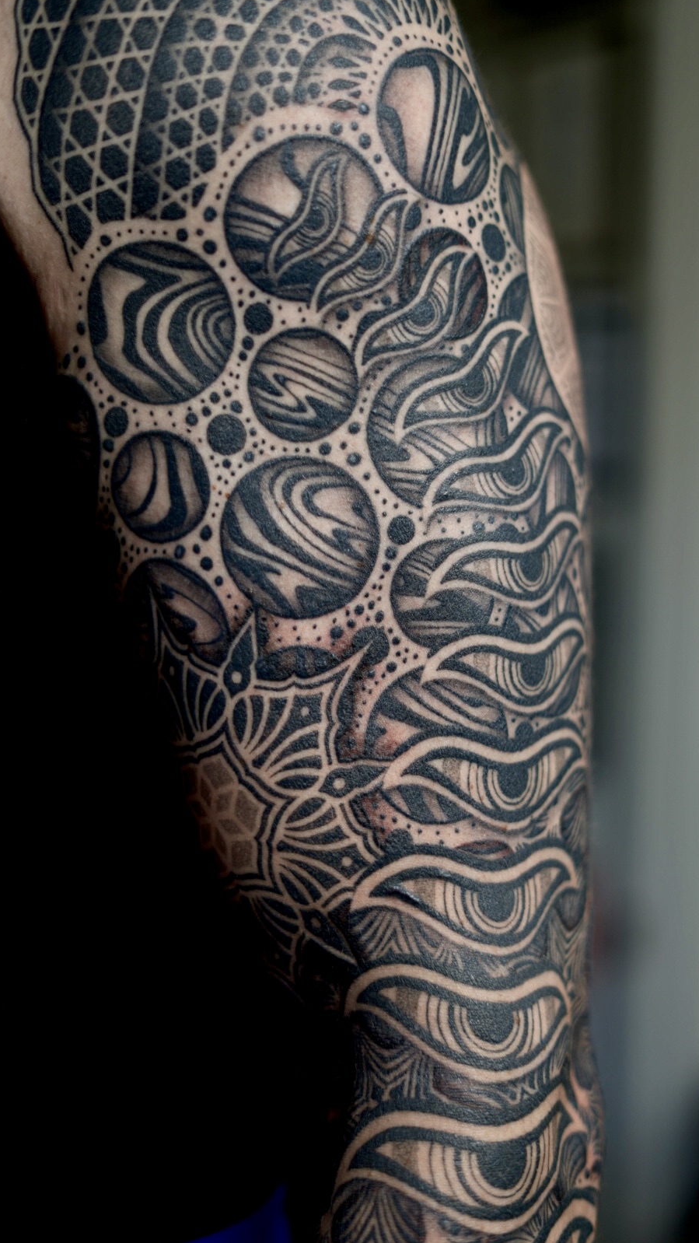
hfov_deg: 22.6
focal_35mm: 53
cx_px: 404
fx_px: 1746
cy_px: 624
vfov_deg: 39.2
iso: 50
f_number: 2
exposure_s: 1/320
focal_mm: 50
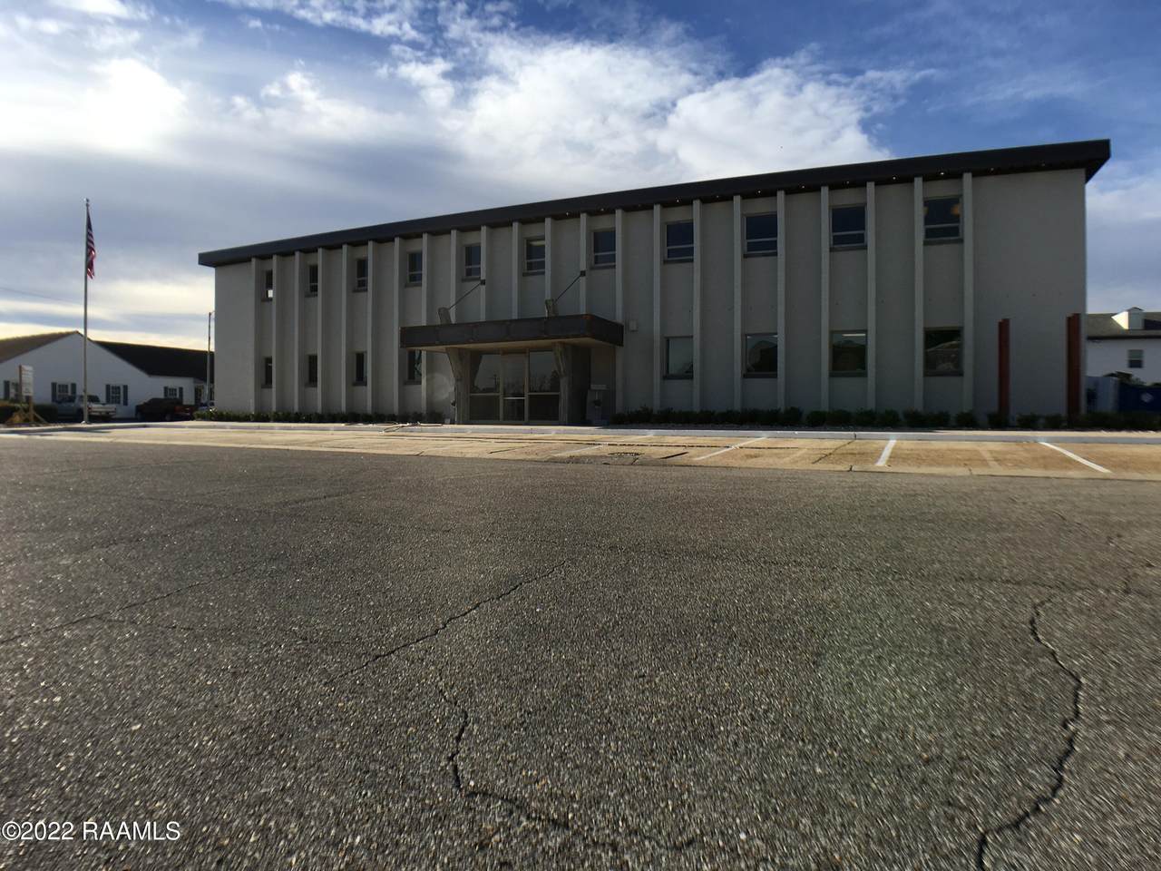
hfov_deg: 61.7
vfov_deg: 48.2
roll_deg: -0.7
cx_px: 580
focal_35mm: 29
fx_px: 973
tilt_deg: -0.2
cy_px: 436
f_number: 2.2
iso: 25
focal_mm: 4.15
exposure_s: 1/1603
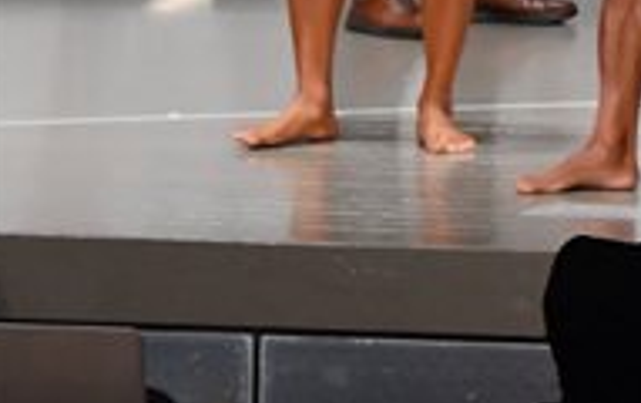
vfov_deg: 2.5
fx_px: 9167
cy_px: -343
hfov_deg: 4.0
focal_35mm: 524
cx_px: 1280
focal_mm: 85
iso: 6400
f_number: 5.6
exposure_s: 1/400
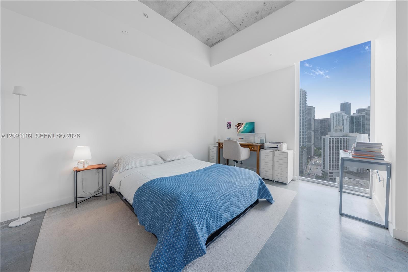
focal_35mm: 12
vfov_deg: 90.0
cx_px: 204
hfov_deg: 112.6
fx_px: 136
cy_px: 136
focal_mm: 12
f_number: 8
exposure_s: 1/4
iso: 100
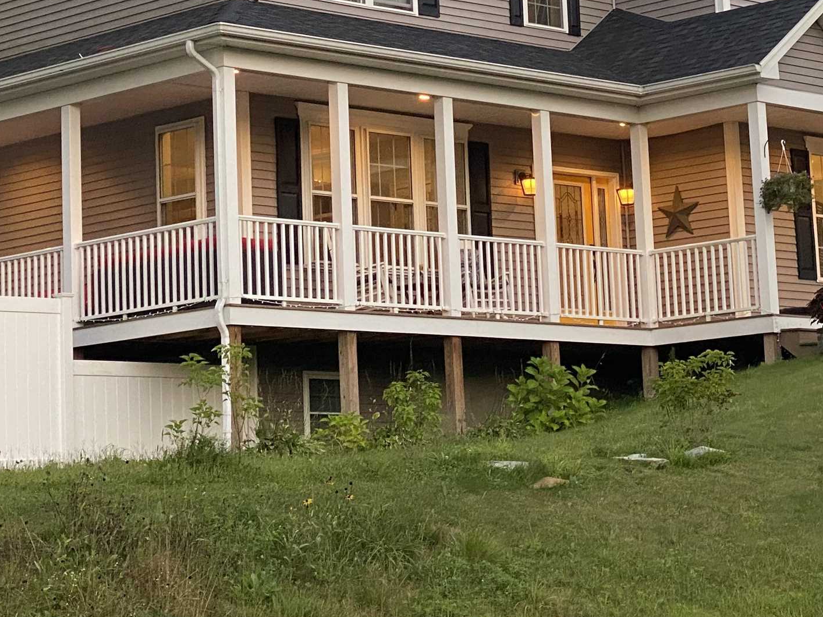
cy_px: 29
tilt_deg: +12.0
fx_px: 2686
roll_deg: +1.9
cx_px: 405
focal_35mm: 113
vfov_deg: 13.0
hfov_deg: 17.4
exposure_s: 1/98
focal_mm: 6
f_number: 2
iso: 160
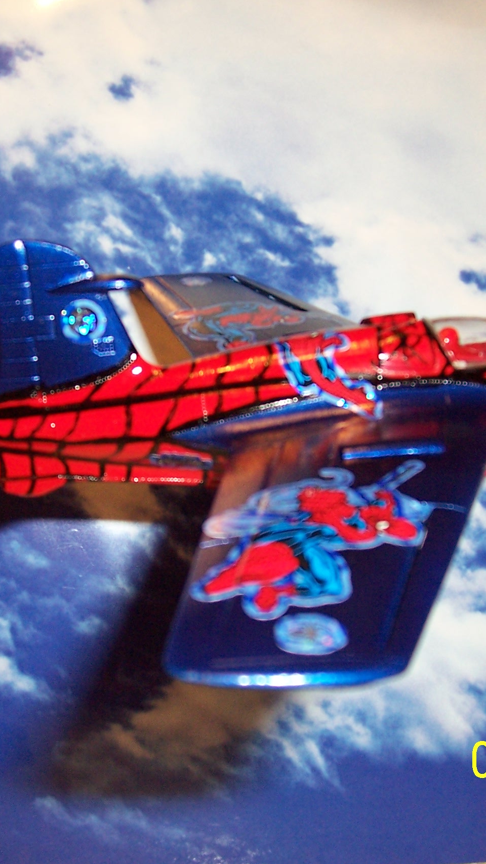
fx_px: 1146
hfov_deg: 23.9
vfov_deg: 41.3
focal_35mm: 50
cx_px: 195
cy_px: 431
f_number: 2.7
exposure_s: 1/60
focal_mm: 5.6
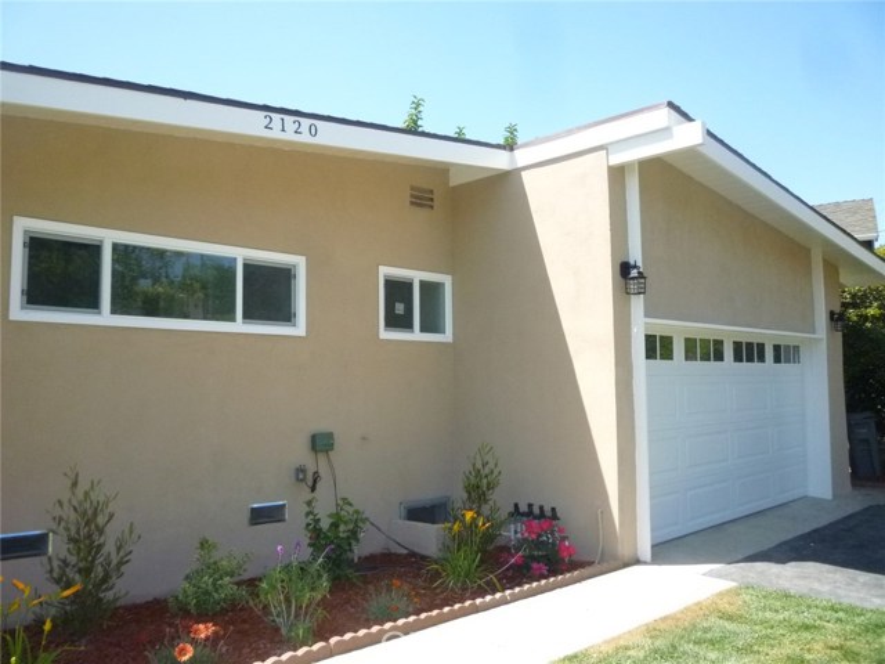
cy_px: 332
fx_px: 741
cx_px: 442
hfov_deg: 61.7
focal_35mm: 29
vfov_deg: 48.2
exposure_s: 1/800
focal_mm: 5.2
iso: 400
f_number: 4.5
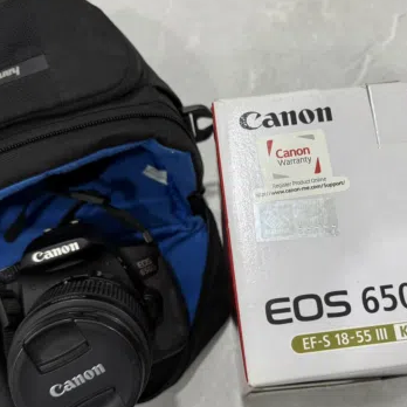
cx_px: 265
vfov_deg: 42.6
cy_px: 247
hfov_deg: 42.4
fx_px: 519
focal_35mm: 39
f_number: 1.78
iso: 160
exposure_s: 1/50
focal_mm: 6.76
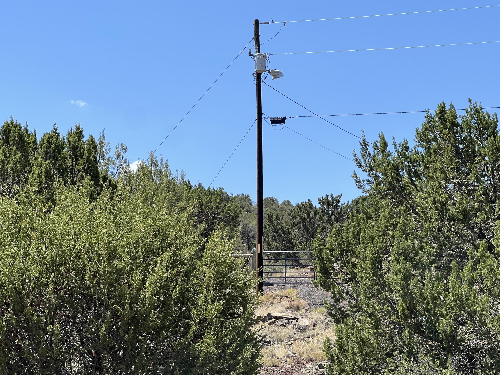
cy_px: 190
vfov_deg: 15.9
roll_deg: -0.3
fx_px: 1343
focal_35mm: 93
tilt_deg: +9.9
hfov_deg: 21.1
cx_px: 260
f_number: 2.8
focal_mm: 9
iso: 32
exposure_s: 1/608
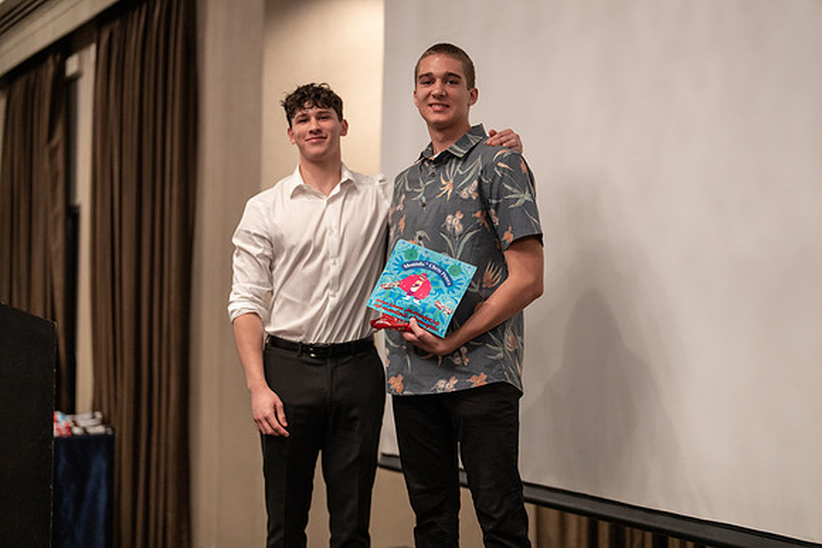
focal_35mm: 50
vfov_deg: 27.0
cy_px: 274
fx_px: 1142
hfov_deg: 39.6
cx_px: 411
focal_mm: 50
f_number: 1.2
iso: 2000
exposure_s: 1/320
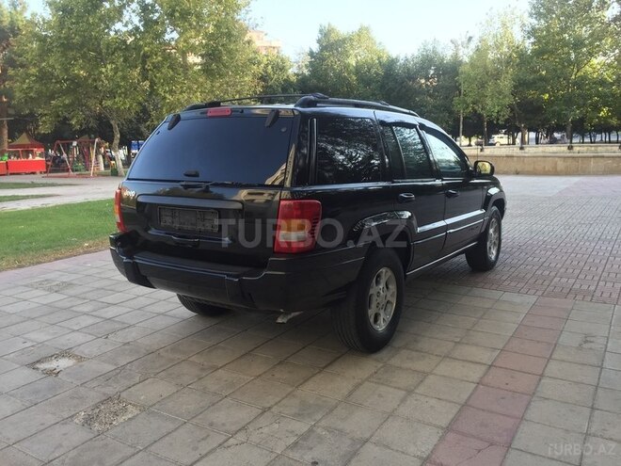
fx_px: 520
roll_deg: +0.4
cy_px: 233
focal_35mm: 29
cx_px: 310
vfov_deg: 48.2
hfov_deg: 61.7
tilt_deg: -8.9
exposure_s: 1/121
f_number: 2.2
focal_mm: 4.15
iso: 32
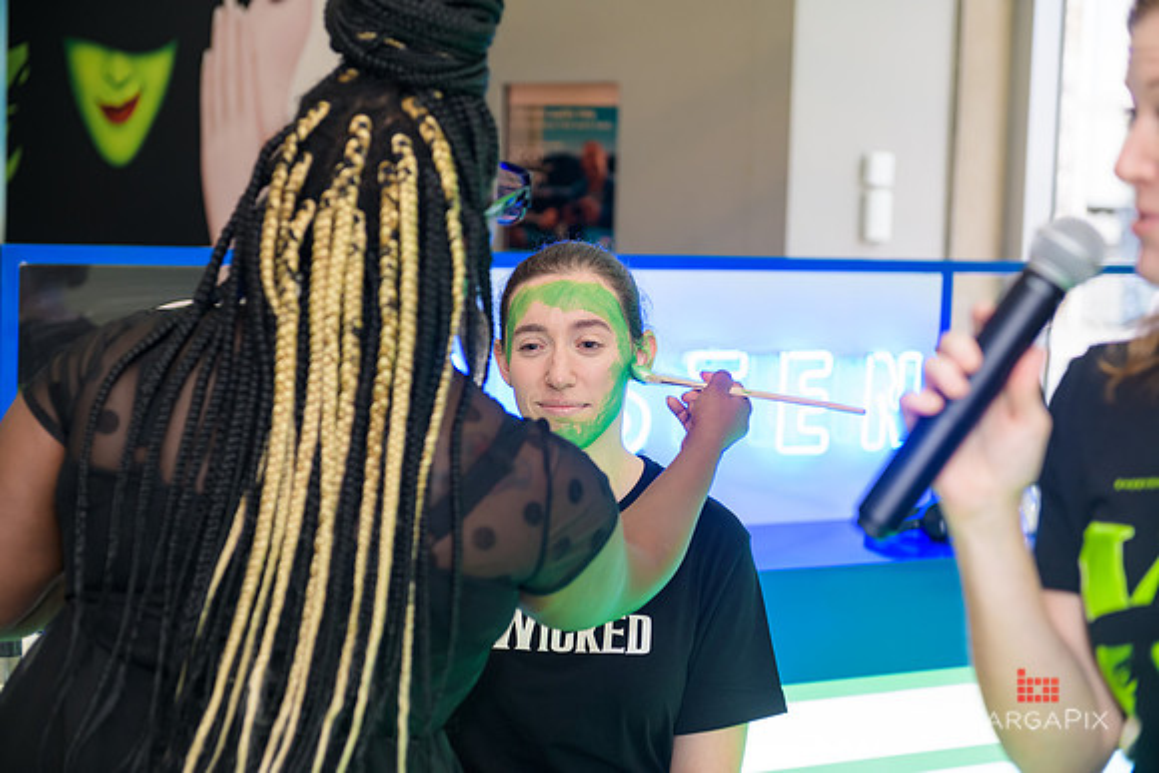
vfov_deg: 19.5
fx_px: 2254
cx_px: 580
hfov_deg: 28.8
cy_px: 386
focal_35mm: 70
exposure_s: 1/125
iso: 400
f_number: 3.2
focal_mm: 70
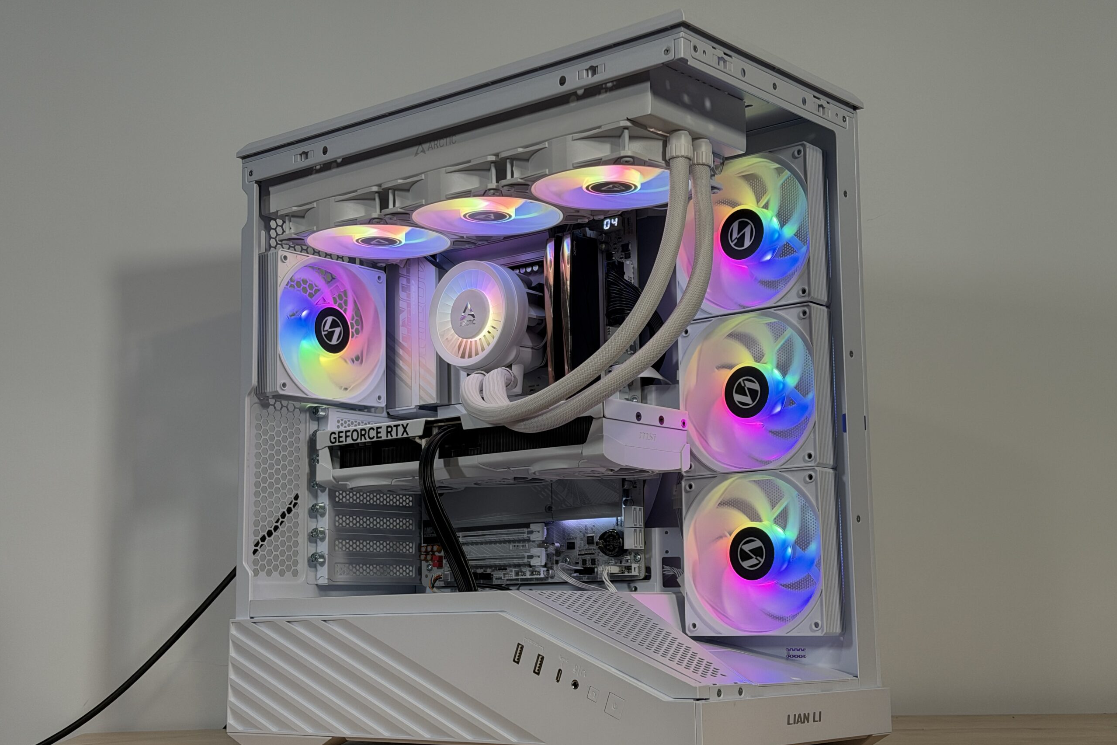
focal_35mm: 50
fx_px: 1551
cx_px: 559
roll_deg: +0.1
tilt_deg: +6.4
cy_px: 397
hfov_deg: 39.6
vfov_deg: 27.0
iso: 64
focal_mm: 6.76
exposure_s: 1/120
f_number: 1.78
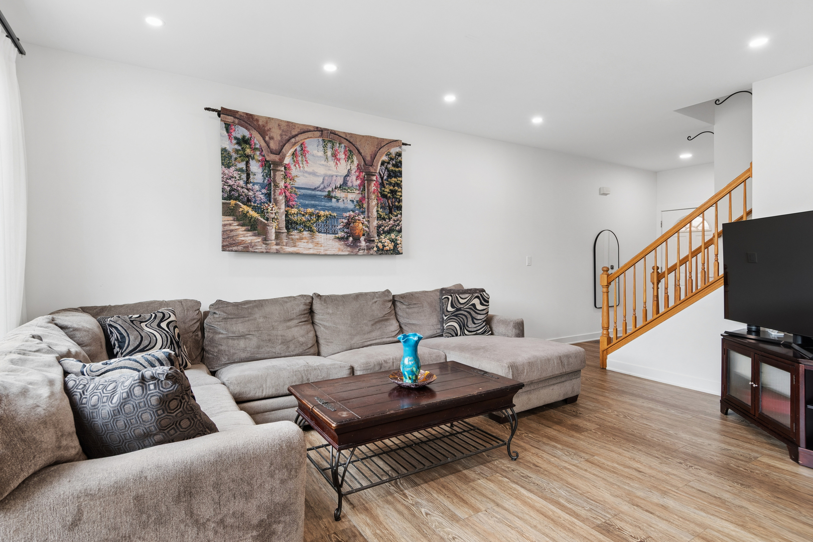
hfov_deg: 90.0
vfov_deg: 67.4
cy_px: 271
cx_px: 406
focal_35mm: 18
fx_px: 406
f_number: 8
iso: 250
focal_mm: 12
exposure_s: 1/15
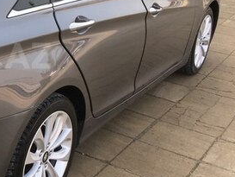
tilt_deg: -17.5
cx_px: -37
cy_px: 56
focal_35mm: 70
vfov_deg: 20.9
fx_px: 475
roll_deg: +0.0
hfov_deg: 25.3
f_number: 2.2
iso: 25
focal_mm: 4.15
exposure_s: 1/351
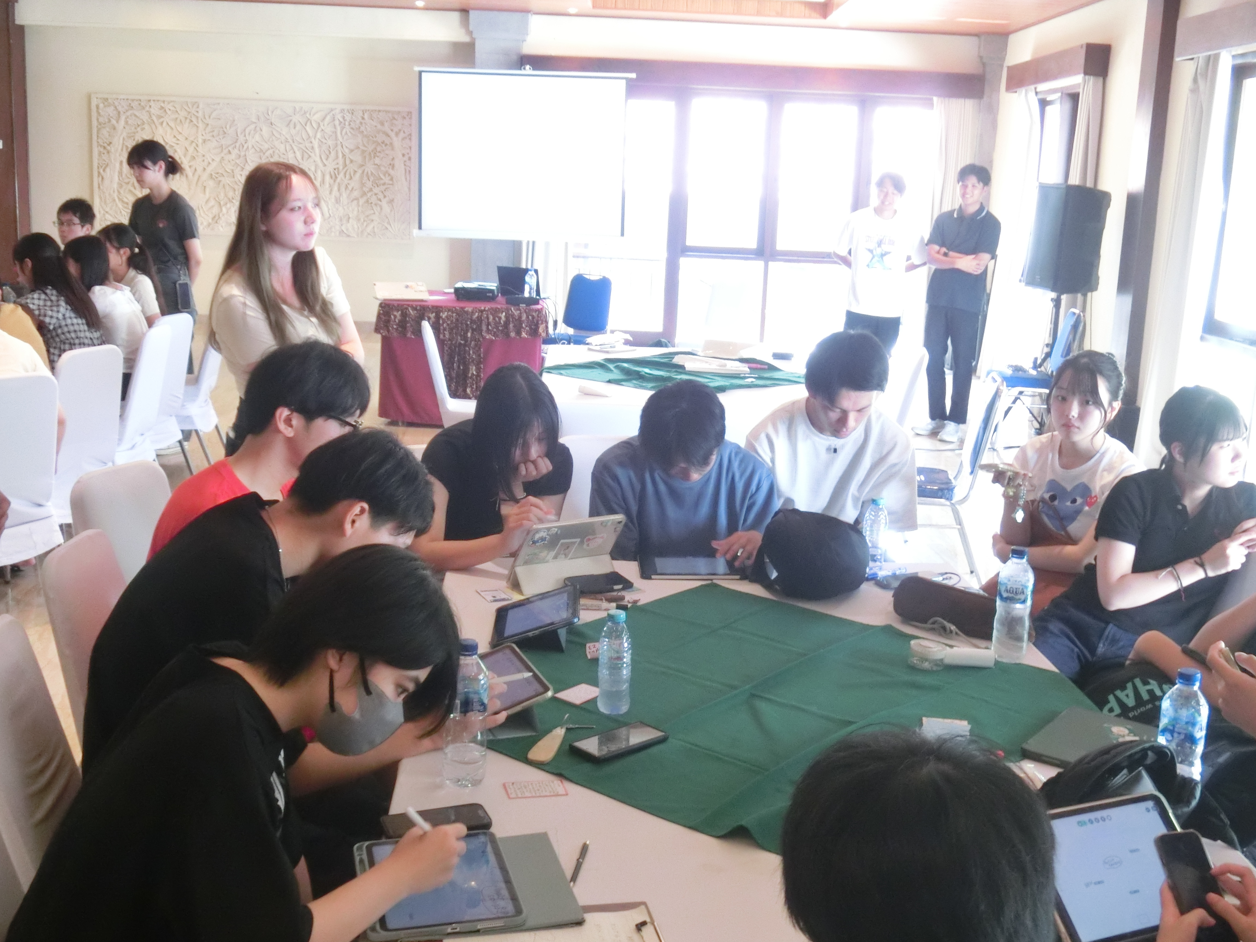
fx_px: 1451
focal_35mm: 40
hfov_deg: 46.8
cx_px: 628
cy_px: 471
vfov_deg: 36.0
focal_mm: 7.15
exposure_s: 1/30
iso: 800
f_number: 4
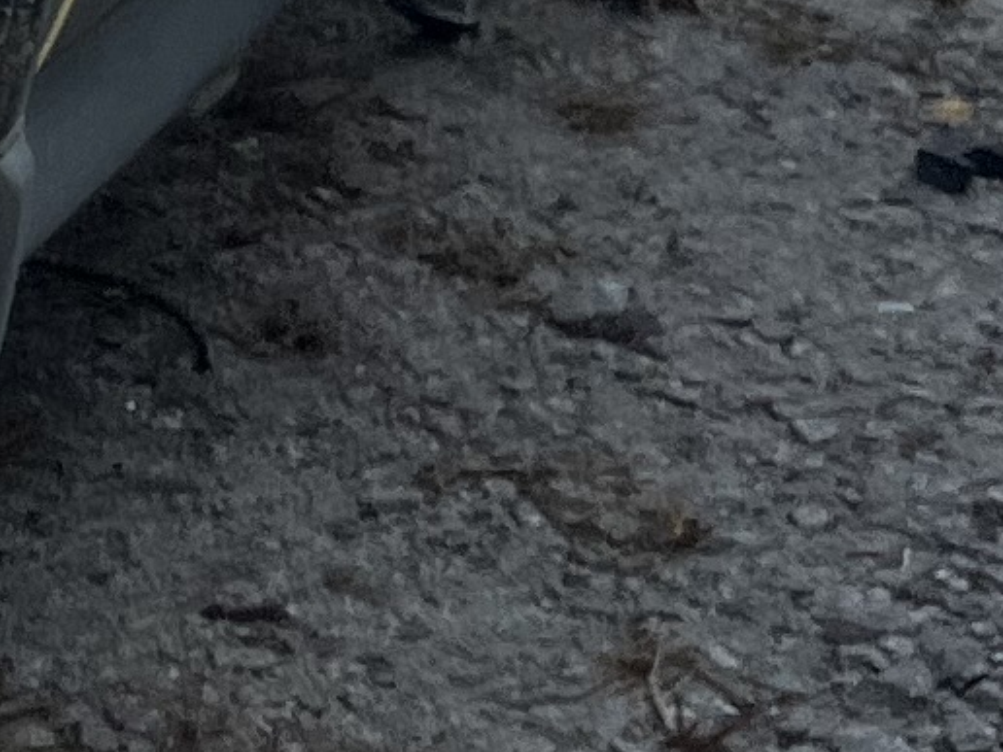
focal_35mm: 203
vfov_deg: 7.0
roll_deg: -1.0
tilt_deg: -8.8
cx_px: -2457
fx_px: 5882
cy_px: -808
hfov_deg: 7.8
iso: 50
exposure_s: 1/1106
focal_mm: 5.1
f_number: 1.6
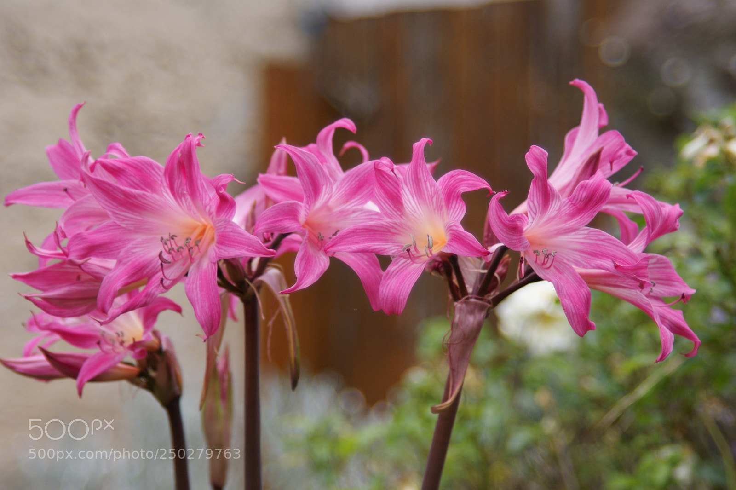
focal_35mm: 180
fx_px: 3678
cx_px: 368
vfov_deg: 7.6
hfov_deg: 11.4
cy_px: 245
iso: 125
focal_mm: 120
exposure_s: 1/200
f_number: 4.5
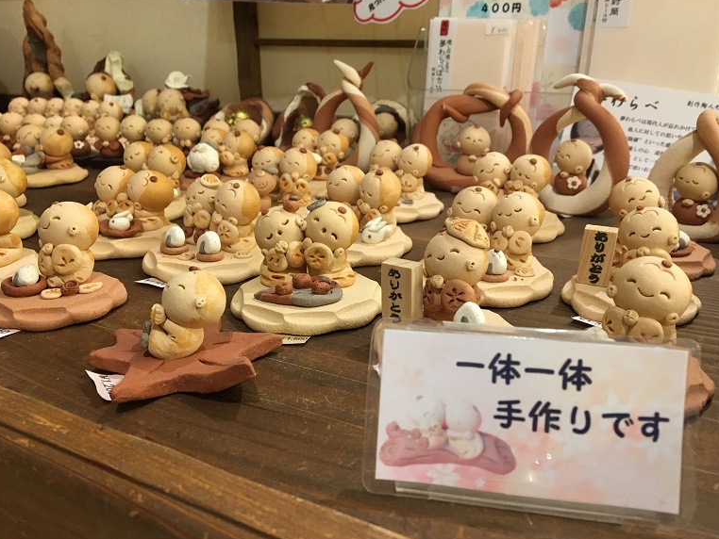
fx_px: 644
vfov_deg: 45.4
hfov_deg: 58.3
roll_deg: -0.2
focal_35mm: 31
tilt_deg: -21.6
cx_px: 374
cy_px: 283
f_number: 2.2
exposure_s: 1/30
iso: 125
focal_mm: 4.15
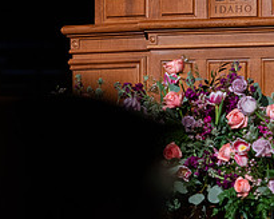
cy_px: 7
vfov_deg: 3.9
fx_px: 3236
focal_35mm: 399
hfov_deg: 4.8
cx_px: 239
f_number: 2.8
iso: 800
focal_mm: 150
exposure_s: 1/200
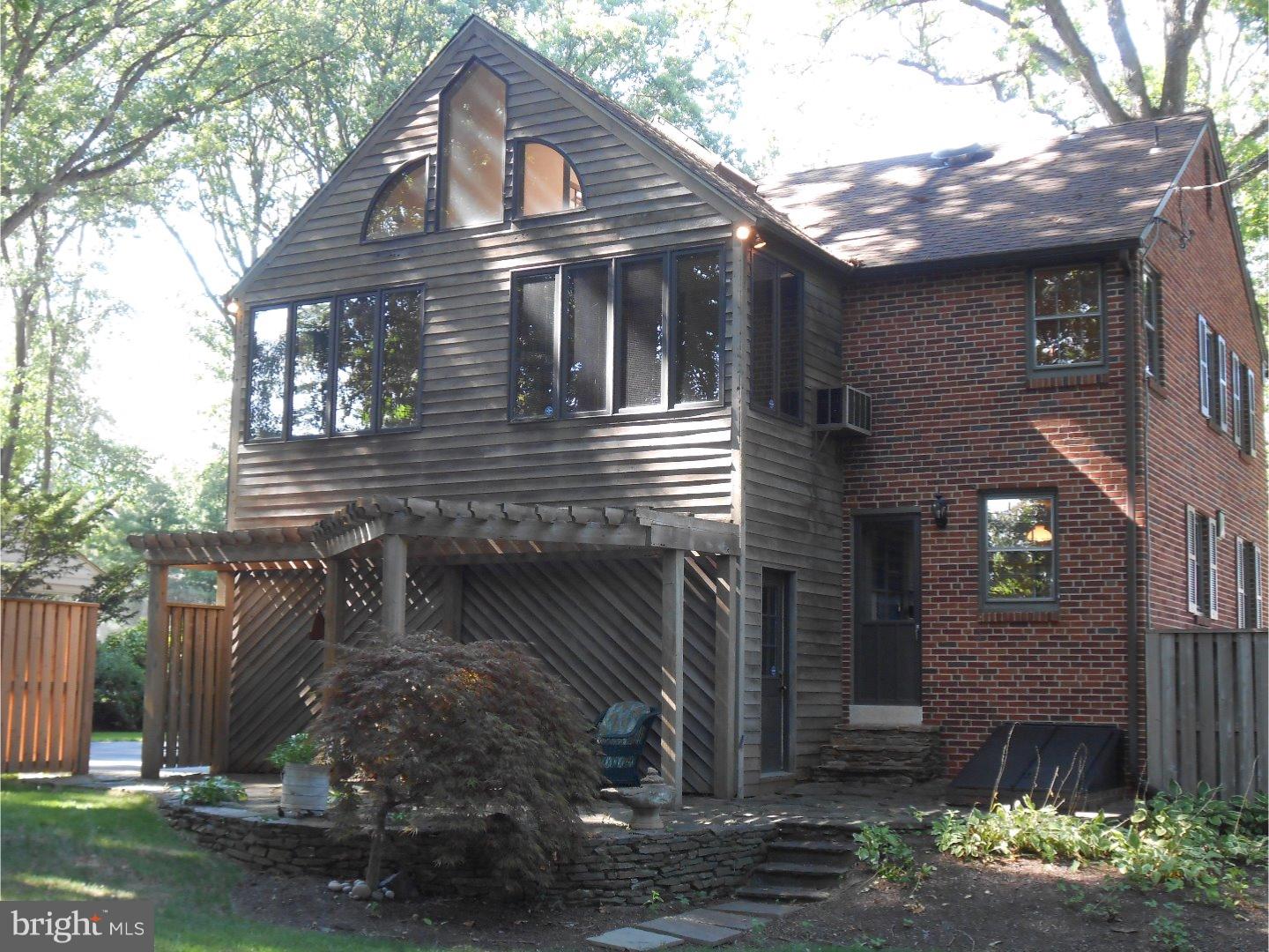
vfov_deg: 29.7
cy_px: 476
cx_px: 634
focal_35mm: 49
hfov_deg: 38.9
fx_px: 1796
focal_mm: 8.8
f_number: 4.8
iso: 160
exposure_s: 1/30
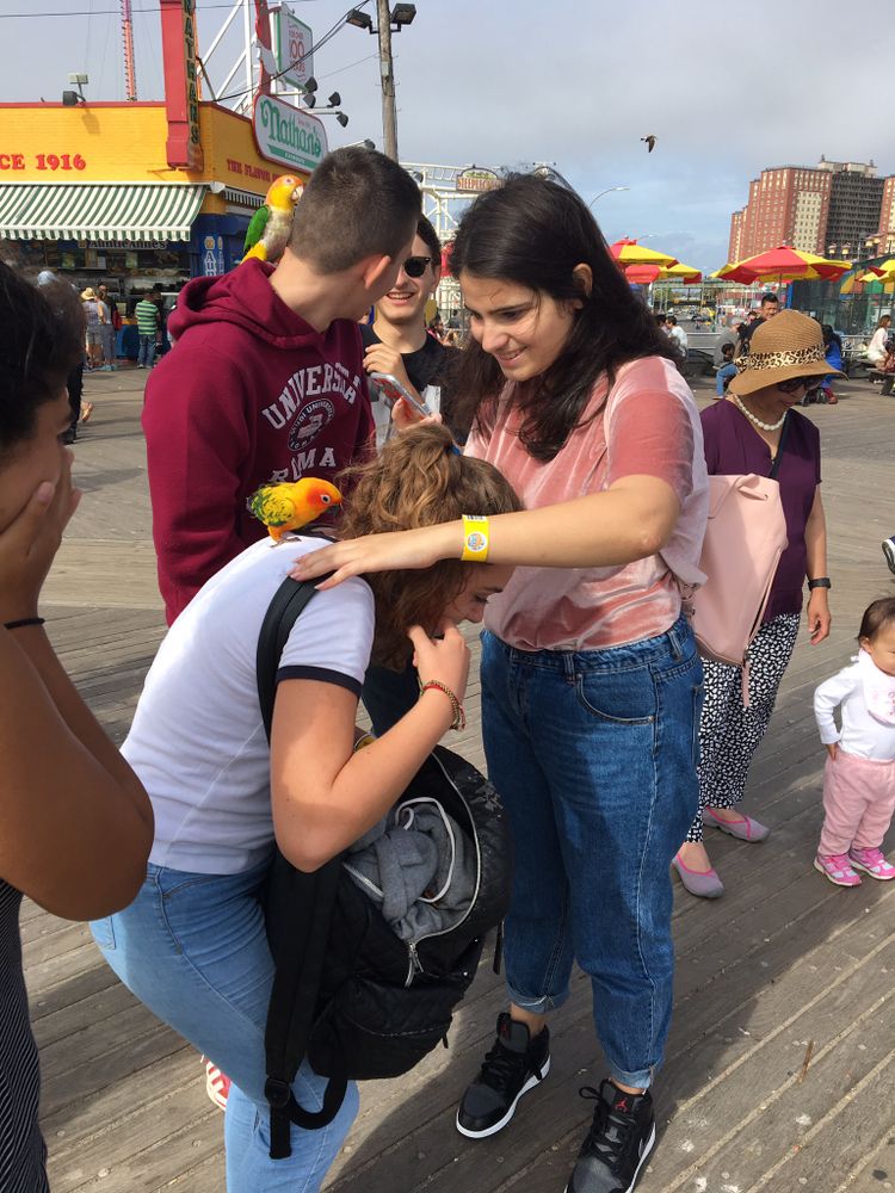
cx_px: 448
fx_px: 1000
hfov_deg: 48.2
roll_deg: -1.2
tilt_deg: -18.4
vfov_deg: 61.7
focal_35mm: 29
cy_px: 596
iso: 25
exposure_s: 1/1304
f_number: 2.2
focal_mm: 4.15
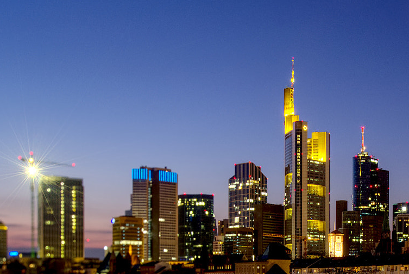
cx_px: 220
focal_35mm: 51
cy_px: 241
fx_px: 580
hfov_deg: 38.8
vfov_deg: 25.8
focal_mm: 24
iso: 100
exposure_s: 25
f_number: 10
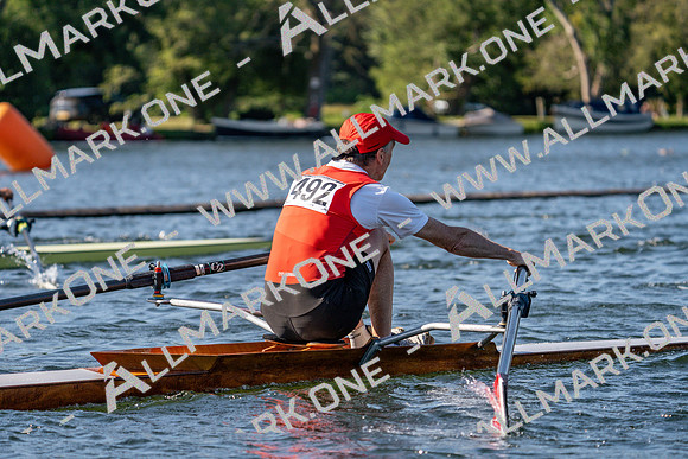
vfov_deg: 6.9
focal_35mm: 200
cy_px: 230
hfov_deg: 10.3
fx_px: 3823
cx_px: 344
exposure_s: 1/1600
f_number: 5.6
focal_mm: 200
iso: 320
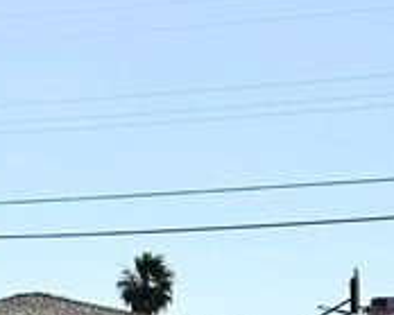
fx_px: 1608
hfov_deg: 12.7
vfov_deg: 10.9
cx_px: -319
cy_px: 406
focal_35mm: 138
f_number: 1.78
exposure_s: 1/10309
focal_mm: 6.76
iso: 80
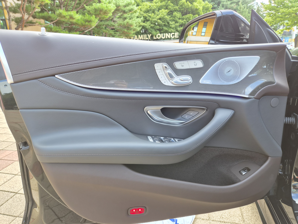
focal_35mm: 23
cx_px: 149
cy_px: 112
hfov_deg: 73.9
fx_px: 198
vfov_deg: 58.9
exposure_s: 1/180
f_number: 1.8
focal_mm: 5.4
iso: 40
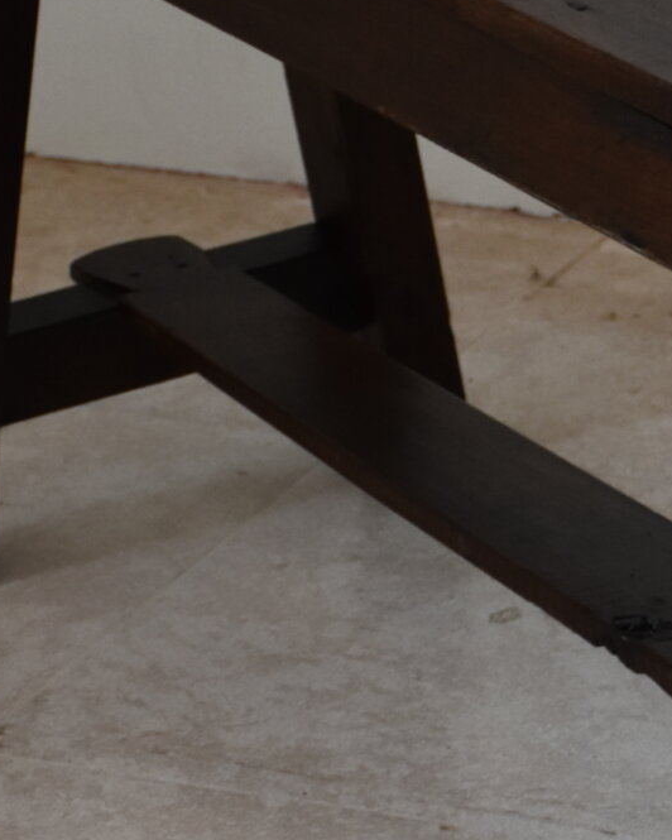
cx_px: 577
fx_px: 7011
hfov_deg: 5.5
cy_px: 618
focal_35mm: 282
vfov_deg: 6.9
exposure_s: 1/80
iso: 800
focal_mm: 52
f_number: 4.8
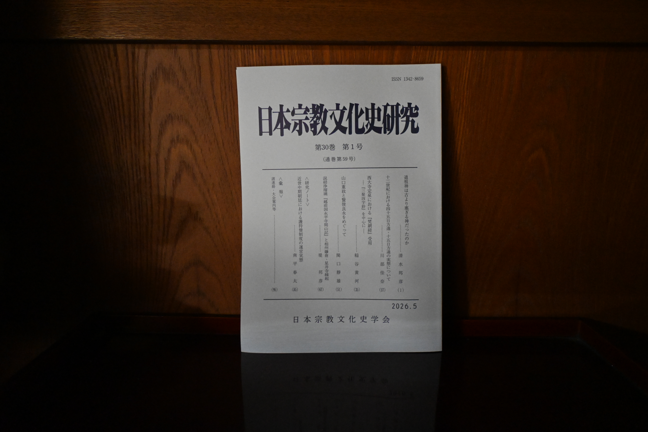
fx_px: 526
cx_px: 324
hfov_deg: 63.2
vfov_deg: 44.6
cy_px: 216
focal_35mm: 29
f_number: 3.8
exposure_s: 1/60
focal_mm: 19.5
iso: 6400
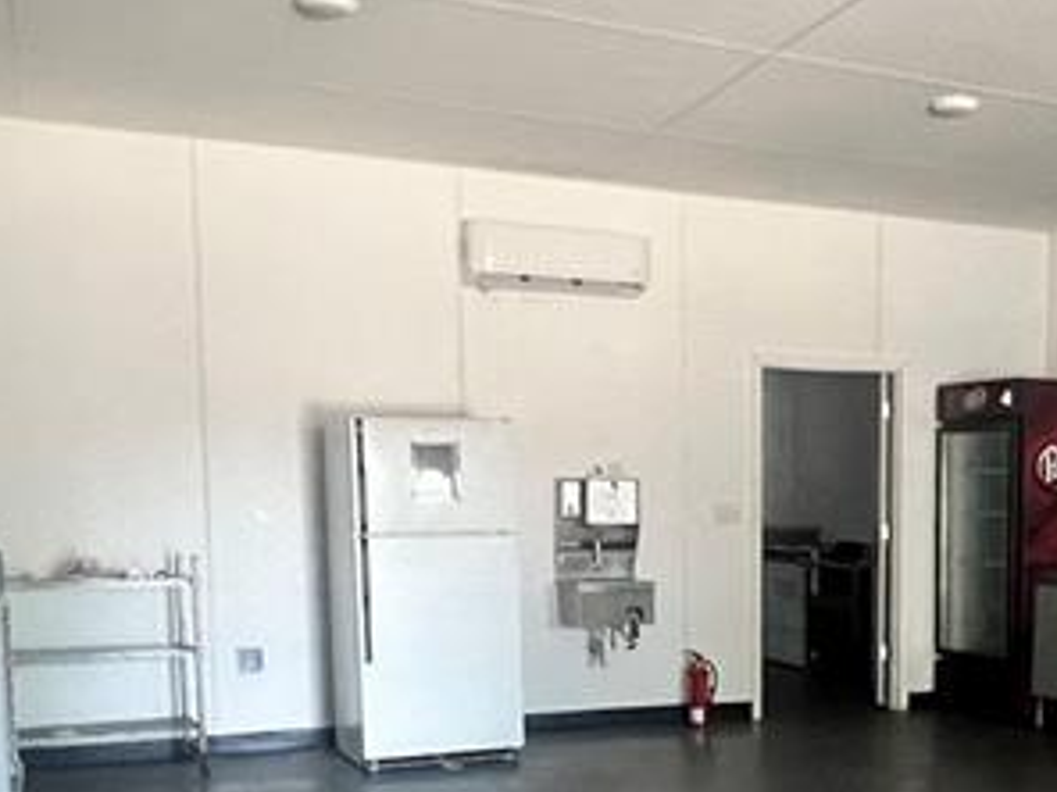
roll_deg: -0.4
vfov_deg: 31.2
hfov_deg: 40.4
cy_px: 653
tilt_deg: -5.9
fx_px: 1374
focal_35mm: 45
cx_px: 839
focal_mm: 1.57
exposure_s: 1/60
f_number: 1.8
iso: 800
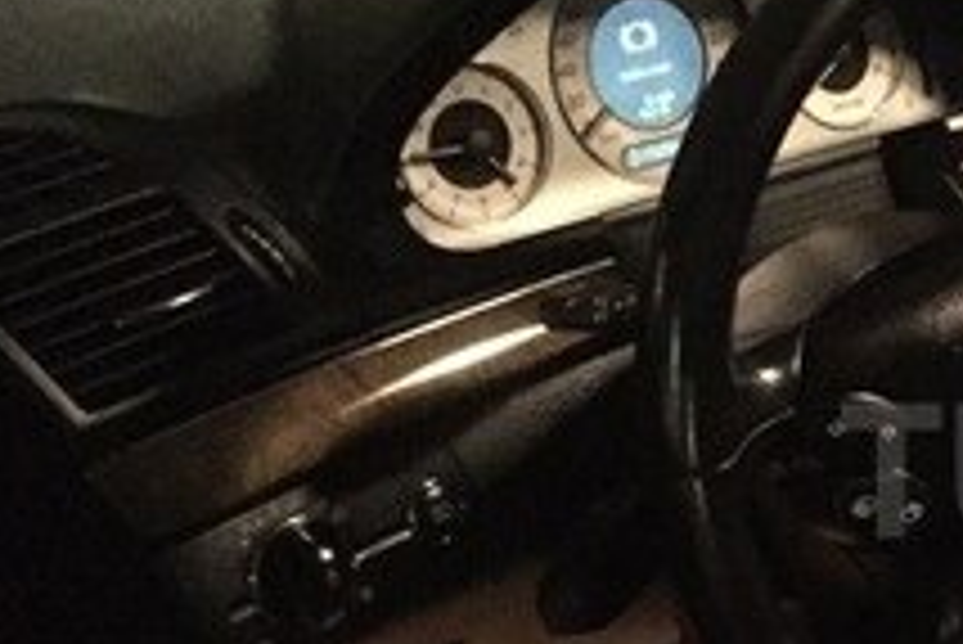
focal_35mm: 93
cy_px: 471
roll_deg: -3.7
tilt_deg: -27.3
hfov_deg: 19.9
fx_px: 2489
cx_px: 1300
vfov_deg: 14.7
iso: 2000
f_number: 2.2
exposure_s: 1/17
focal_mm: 4.15
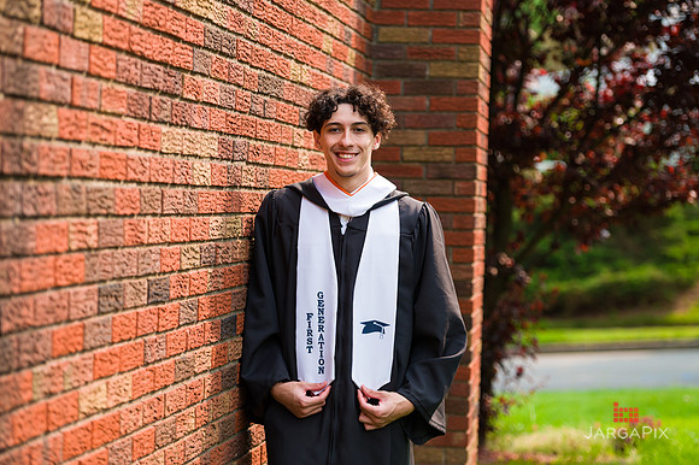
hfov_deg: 19.5
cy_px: 232
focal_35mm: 105
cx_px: 350
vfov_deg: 13.0
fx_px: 2038
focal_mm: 105
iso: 200
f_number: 3.2
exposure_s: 1/640
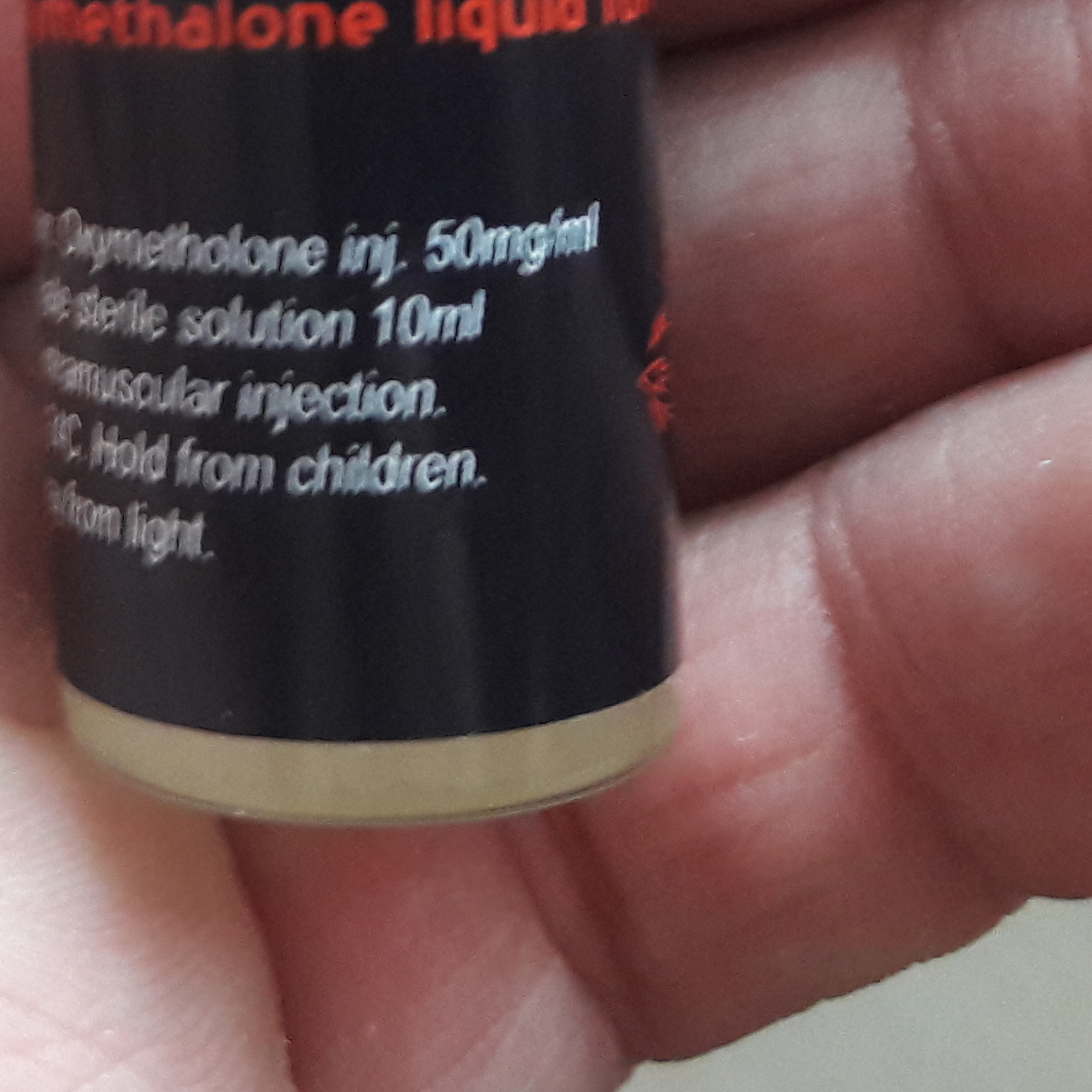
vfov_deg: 19.9
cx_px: 116
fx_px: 2998
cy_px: -34
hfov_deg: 20.2
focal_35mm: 84
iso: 200
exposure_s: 1/17
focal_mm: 3.7
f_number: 1.9
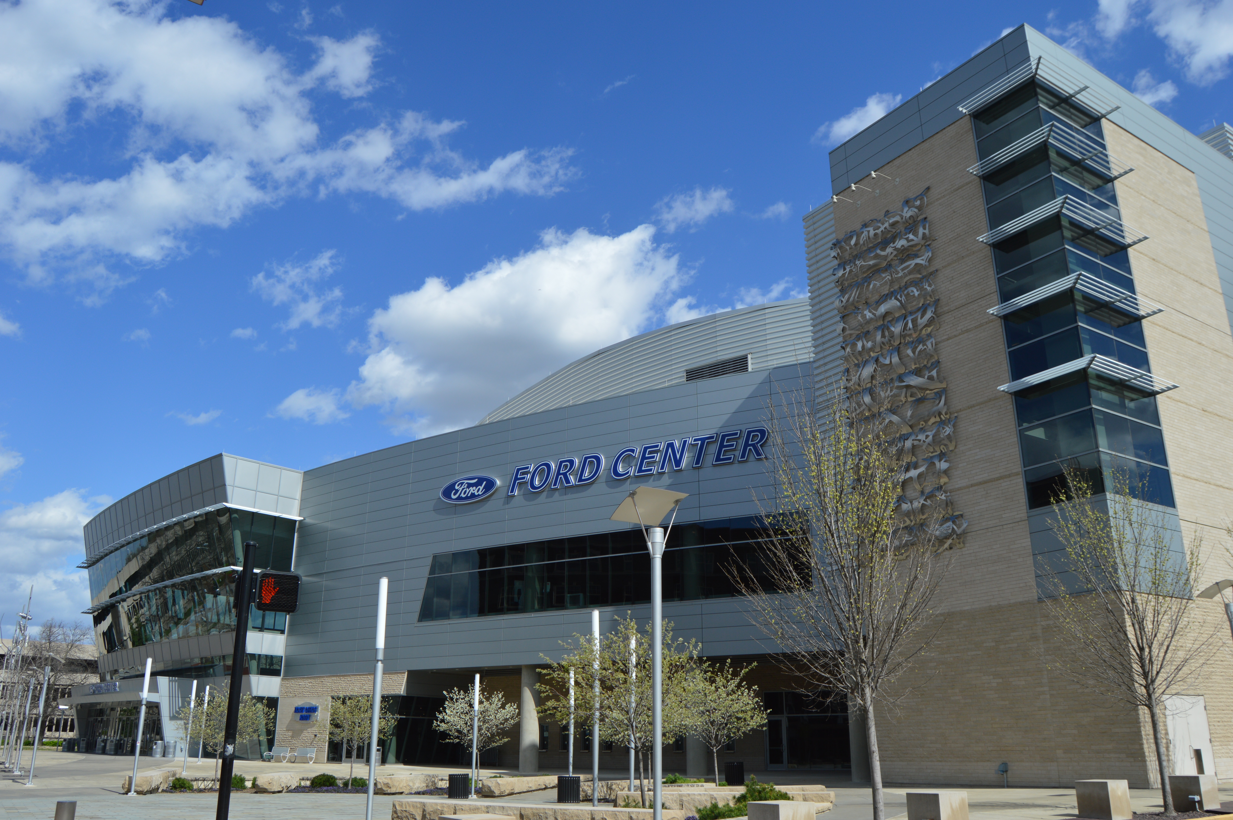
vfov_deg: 47.8
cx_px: 616
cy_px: 410
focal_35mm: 27
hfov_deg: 67.4
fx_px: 924
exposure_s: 1/320
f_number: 9
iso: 100
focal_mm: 18
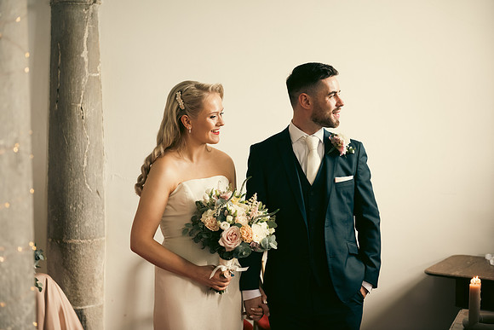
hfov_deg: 28.8
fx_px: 961
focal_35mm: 70
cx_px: 247
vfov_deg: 19.5
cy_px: 165
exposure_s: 1/160
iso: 800
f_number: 3.5
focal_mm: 70
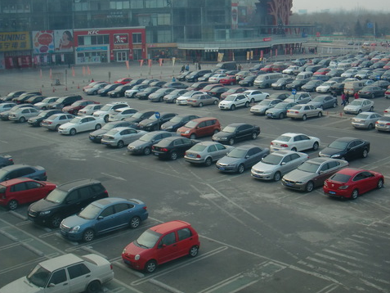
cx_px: 231
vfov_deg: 28.5
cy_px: 126
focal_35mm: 51
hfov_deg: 37.4
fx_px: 575
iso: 64
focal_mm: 6.66
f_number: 3.9
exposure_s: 1/200
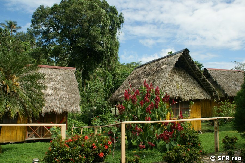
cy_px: 82
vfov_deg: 47.9
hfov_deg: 67.4
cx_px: 122
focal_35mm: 27
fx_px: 184
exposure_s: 1/125
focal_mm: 18
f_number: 10
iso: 100
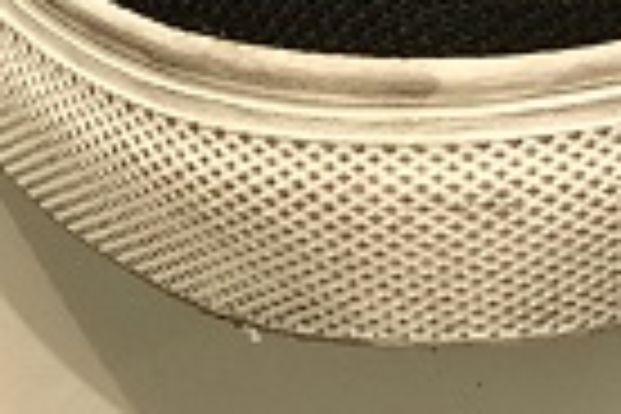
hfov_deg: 9.1
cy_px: -423
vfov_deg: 5.9
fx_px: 3898
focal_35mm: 226
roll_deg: -0.1
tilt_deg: -35.4
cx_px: 407
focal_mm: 6.6
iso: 250
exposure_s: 1/60
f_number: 2.8
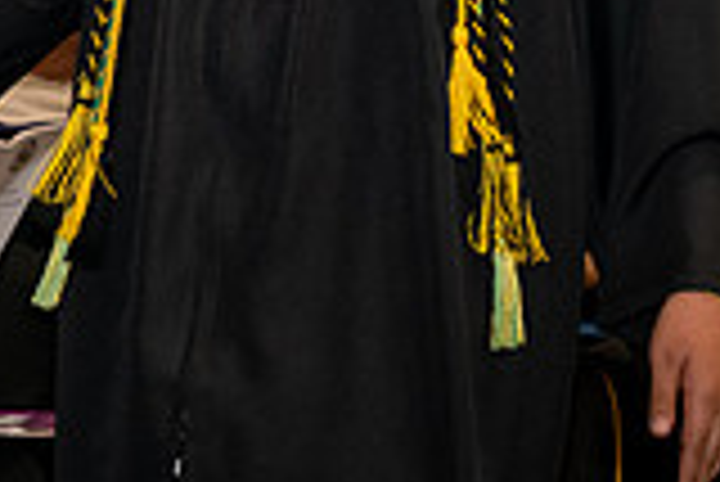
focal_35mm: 253
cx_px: -86
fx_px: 5064
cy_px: -304
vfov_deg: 5.4
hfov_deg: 8.1
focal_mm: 70
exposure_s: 1/200
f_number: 5.6
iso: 2000
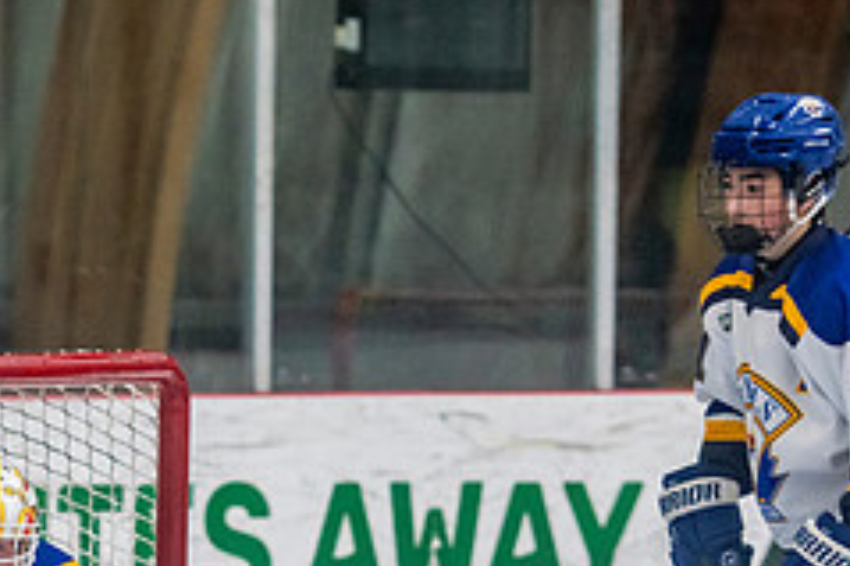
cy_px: 689
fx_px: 8683
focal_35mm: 368
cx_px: 71
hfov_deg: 5.6
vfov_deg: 3.7
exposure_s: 1/640
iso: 2000
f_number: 3.2
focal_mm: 120
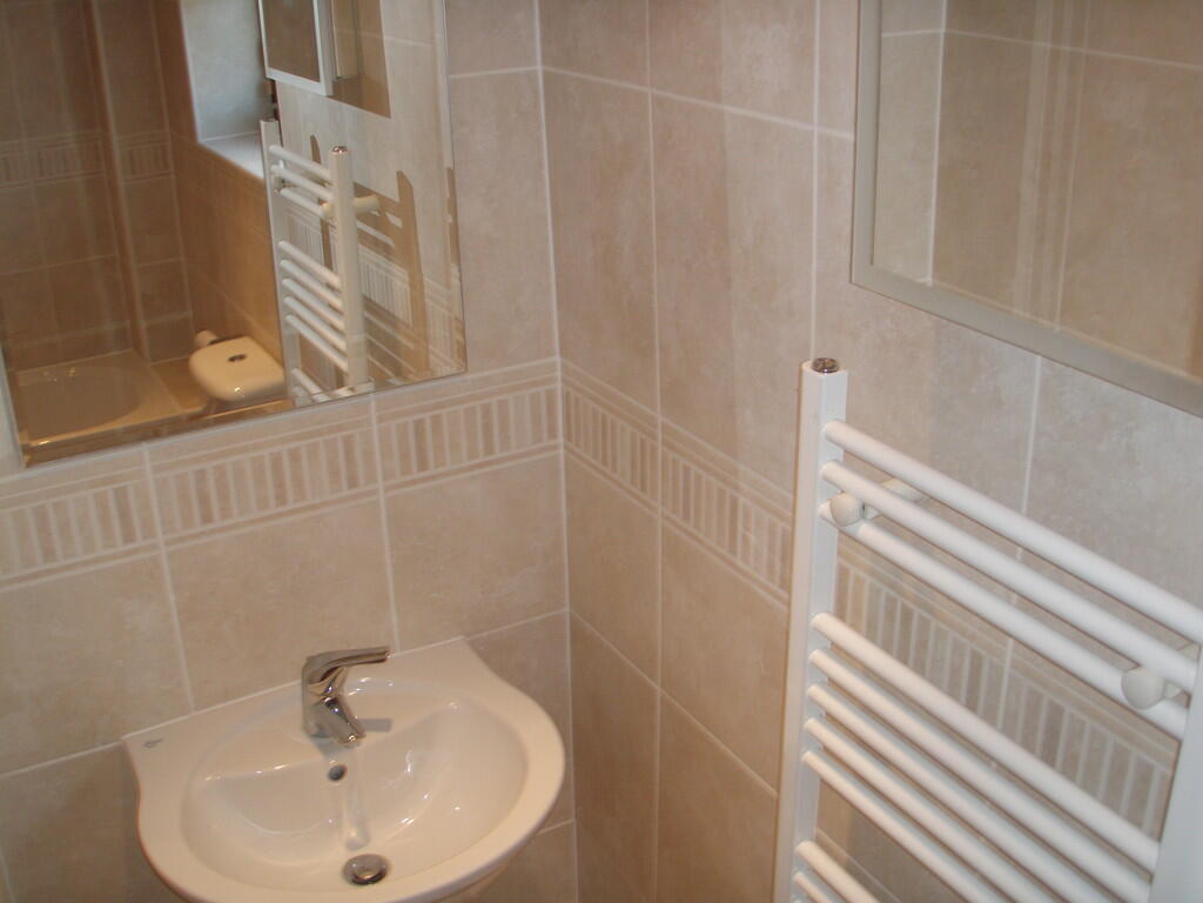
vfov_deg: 37.7
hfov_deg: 49.0
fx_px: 1321
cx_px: 602
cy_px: 452
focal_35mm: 38
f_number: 3.5
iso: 100
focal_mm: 6.7
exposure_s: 1/30
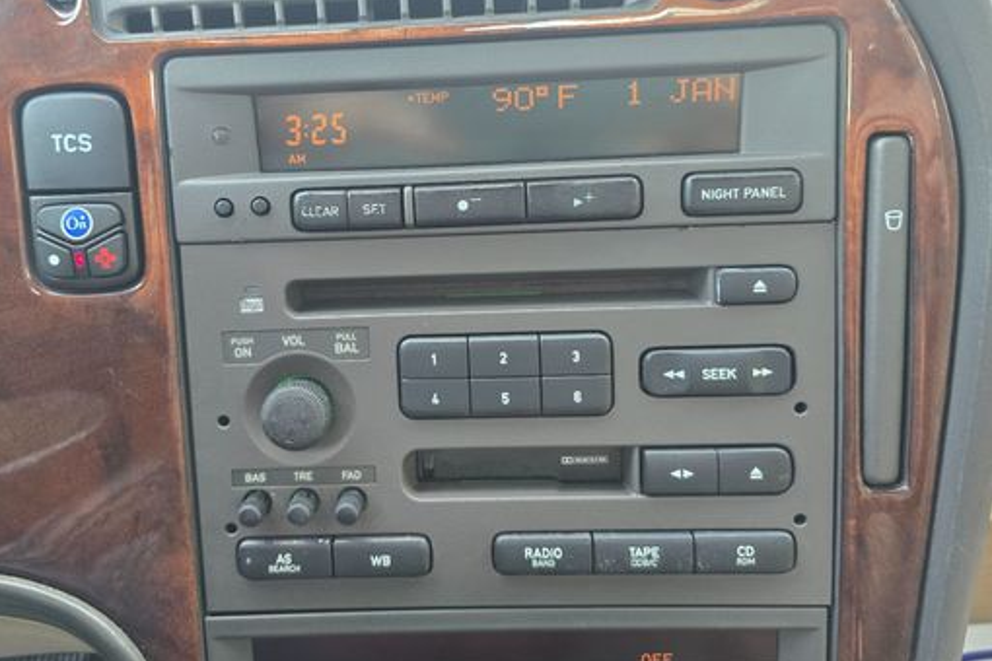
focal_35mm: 30
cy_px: 264
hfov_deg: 61.7
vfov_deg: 43.4
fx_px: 827
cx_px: 434
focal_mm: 6.3
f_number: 1.7
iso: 125
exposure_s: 1/61
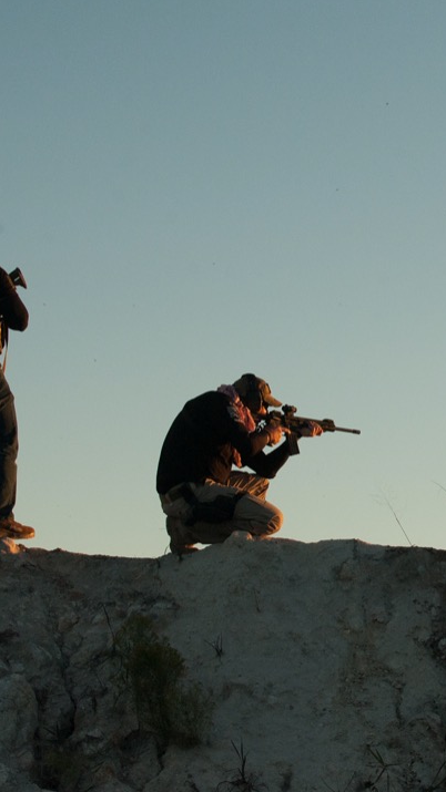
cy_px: 366
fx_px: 2587
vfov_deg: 17.4
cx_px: 434
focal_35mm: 123
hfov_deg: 9.8
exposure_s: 1/4000
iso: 2000
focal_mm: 70
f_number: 5.6
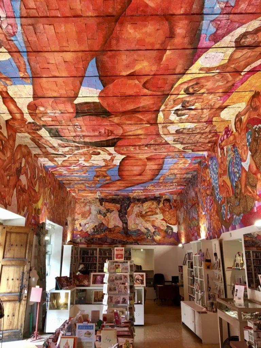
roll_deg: +0.2
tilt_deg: +16.8
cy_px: 174
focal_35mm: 29
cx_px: 130
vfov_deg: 61.7
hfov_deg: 48.2
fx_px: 292
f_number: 2.2
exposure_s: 1/30
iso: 50
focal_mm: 4.15
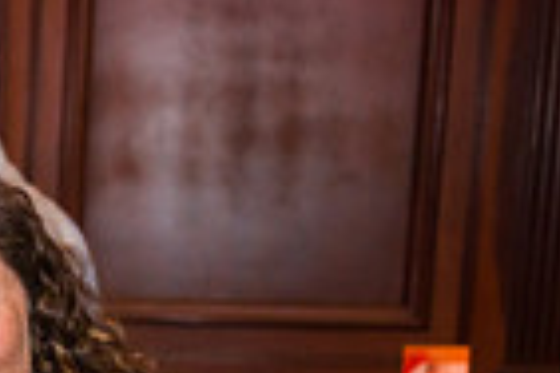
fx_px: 2053
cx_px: -512
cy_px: 540
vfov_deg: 10.1
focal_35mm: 132
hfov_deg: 13.6
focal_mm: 32
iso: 1600
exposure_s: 1/200
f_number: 3.2
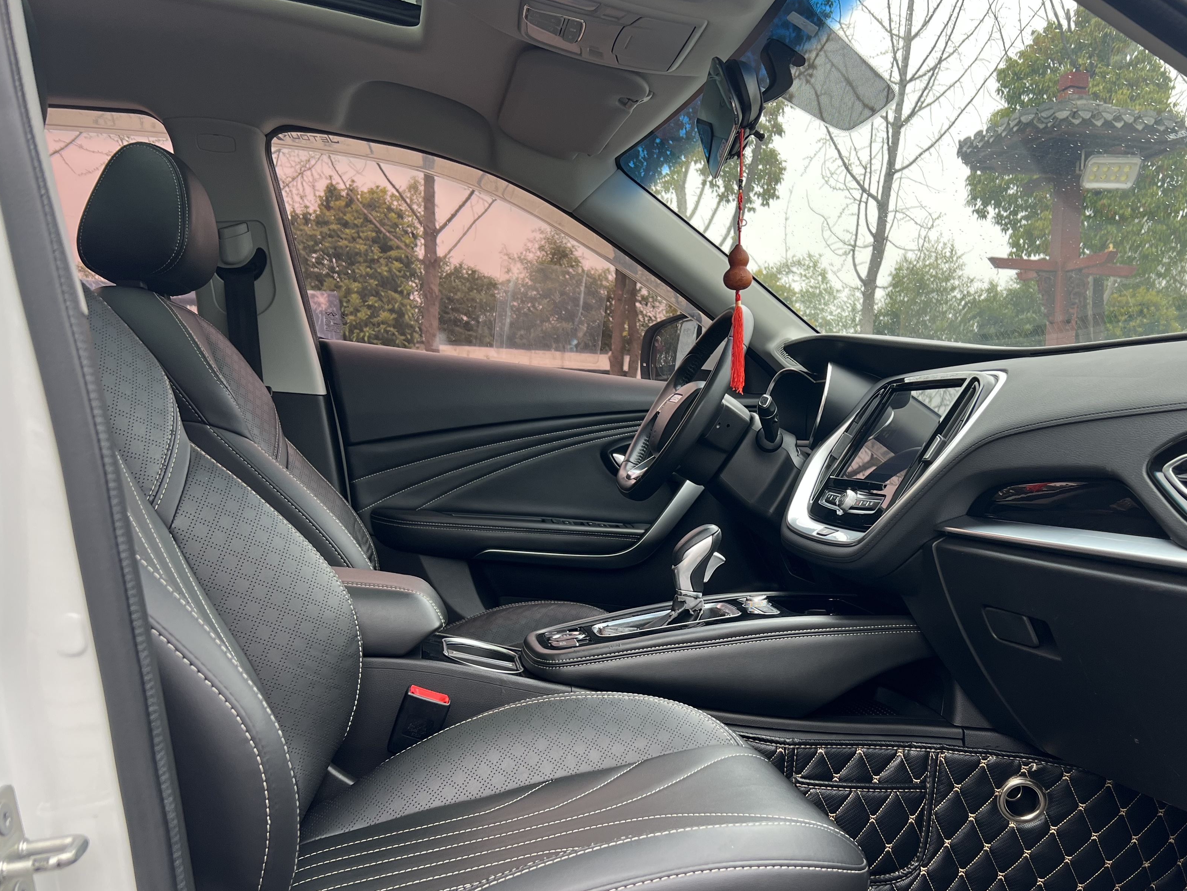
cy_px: 550
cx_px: 708
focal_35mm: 33
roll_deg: -2.0
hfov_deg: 55.0
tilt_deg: -7.1
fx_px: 1132
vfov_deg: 42.7
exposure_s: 1/121
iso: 64
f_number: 1.5
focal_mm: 5.7
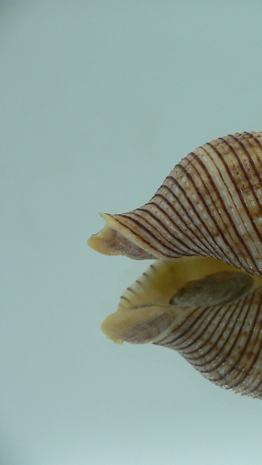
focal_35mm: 51
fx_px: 630
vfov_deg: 40.6
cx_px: 286
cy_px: 233
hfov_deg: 22.2
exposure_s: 1/60
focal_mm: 4.6
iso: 100
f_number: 2.8
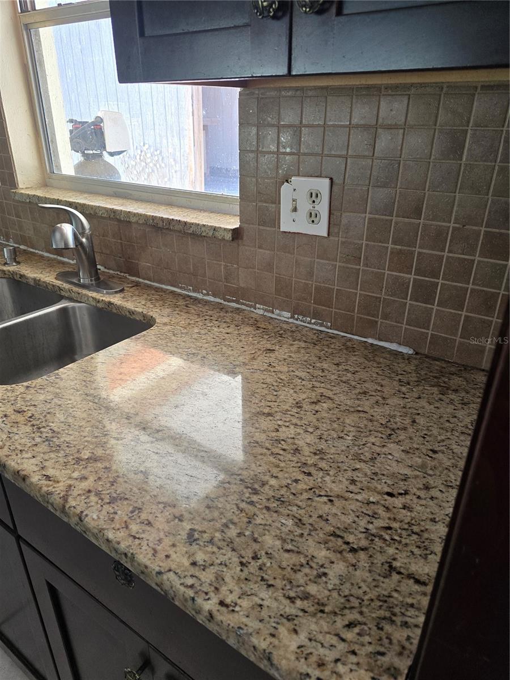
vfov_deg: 73.9
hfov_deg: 58.9
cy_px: 340
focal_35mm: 23
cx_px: 255
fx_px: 452
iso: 200
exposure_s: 1/120
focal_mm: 6.3
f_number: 1.7
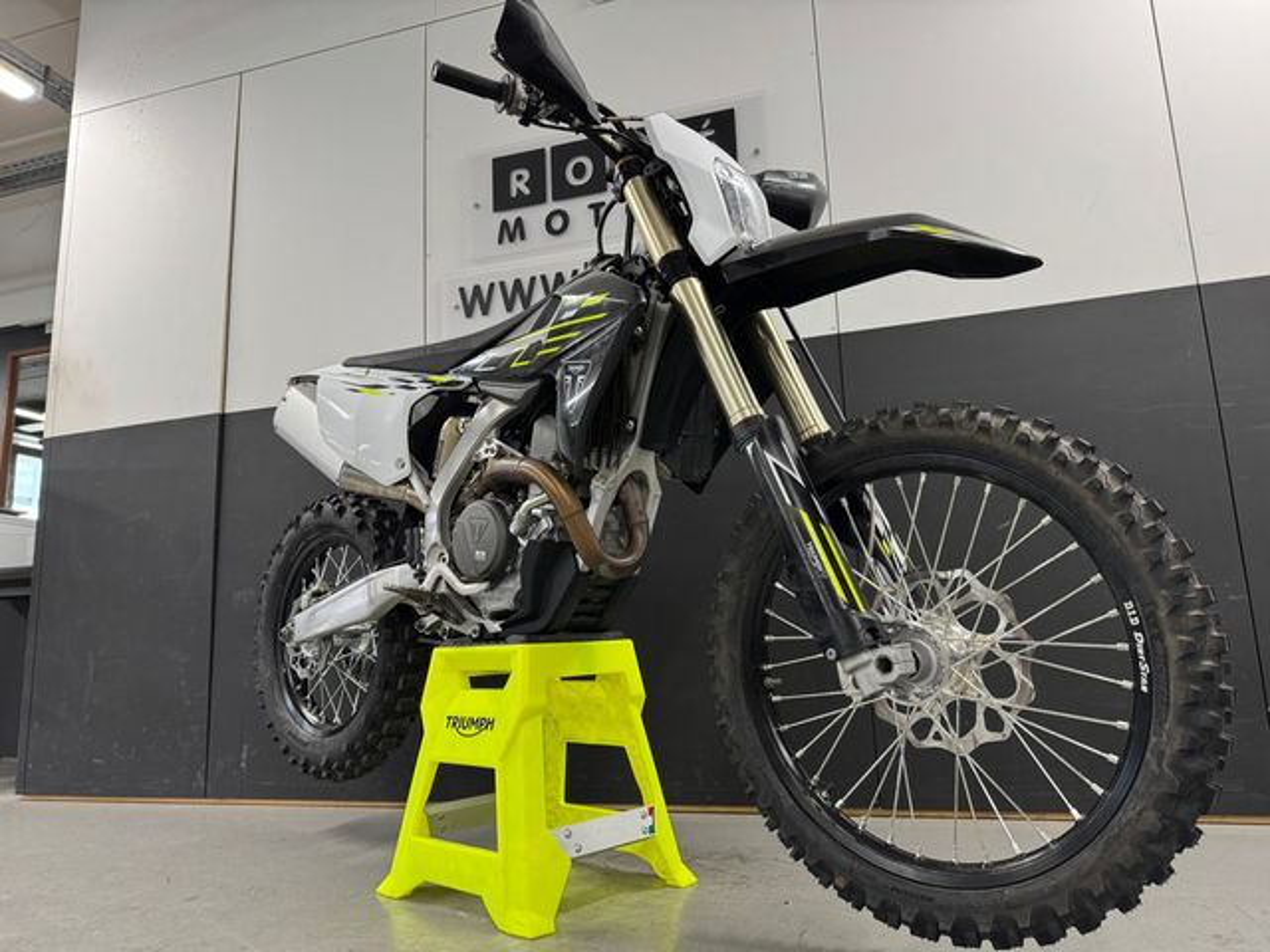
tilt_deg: +11.5
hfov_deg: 71.6
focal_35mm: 24
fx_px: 881
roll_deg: +1.9
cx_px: 635
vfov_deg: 56.8
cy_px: 476
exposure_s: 1/100
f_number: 1.78
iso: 160
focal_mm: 6.76
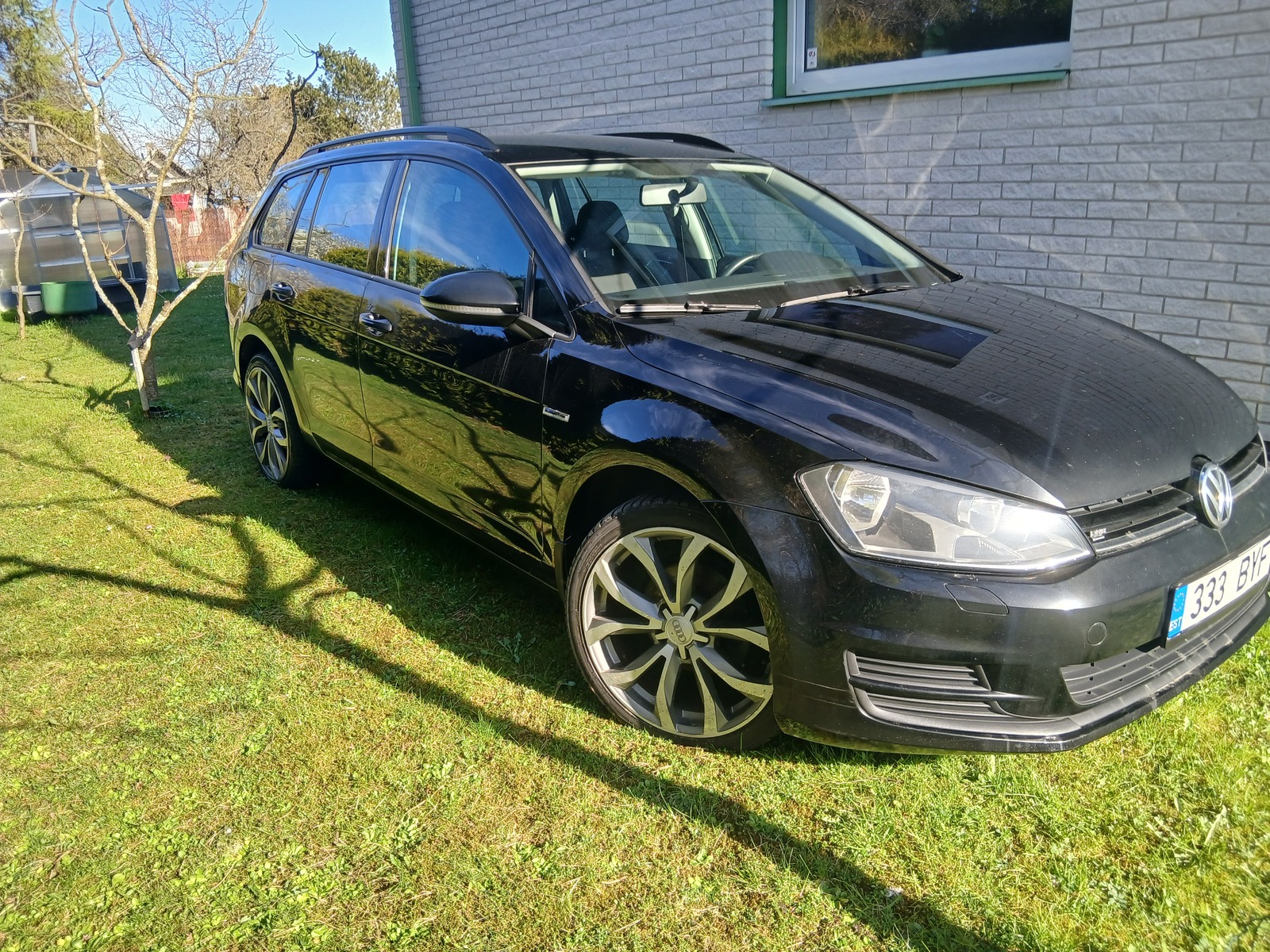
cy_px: 476
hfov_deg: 67.3
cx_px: 635
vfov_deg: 53.1
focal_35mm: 26
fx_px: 954
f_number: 1.8
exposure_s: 1/123
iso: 20
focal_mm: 3.98
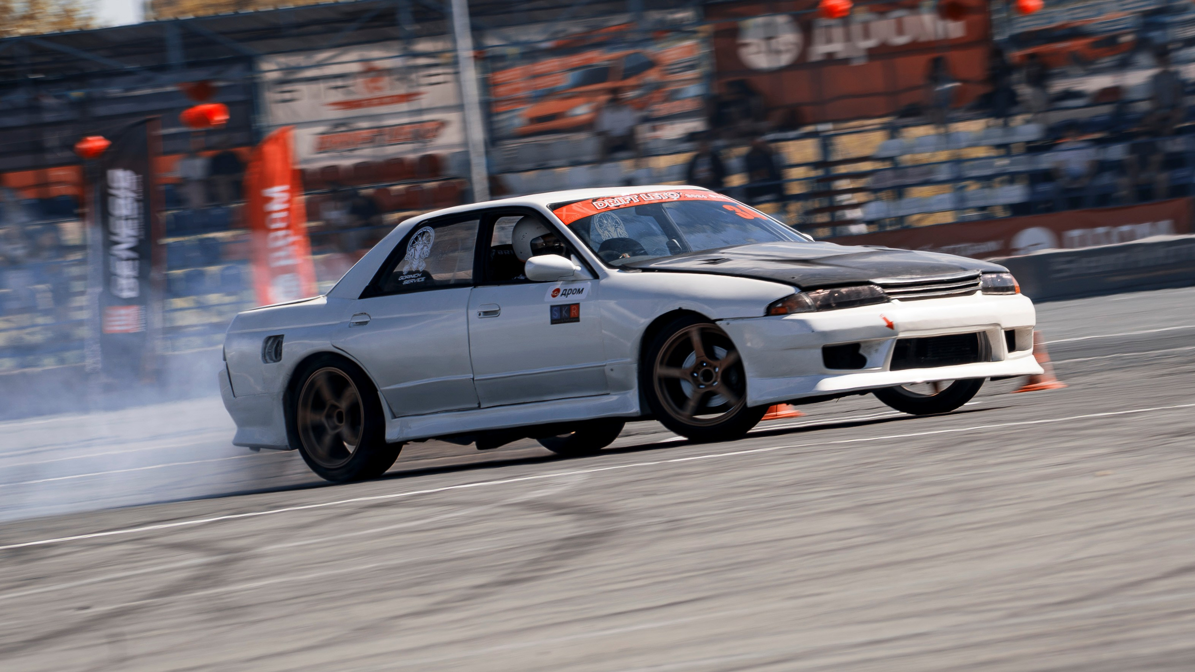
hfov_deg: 5.5
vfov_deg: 3.1
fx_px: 12466
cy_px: 287
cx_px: 748
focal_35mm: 393
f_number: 11
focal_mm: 200
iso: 100
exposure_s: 1/125
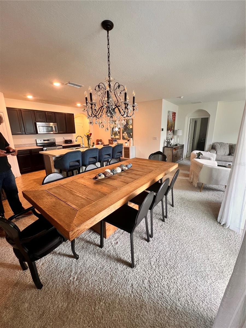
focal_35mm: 13
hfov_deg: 89.9
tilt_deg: -14.2
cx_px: 123
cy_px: 164
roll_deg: +0.7
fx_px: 123
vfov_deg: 106.2
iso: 200
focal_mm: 1.57
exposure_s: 1/60
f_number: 1.8
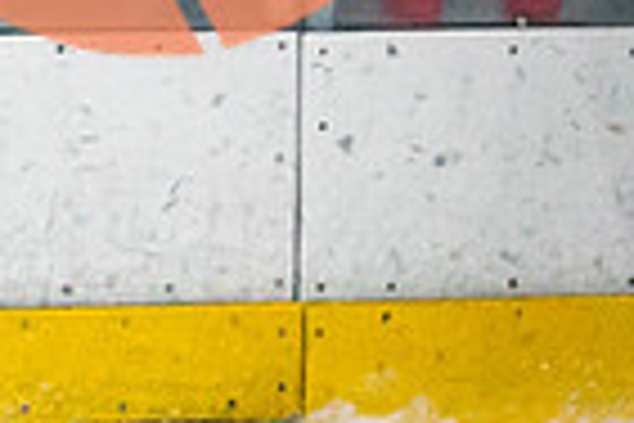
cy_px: -221
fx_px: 25851
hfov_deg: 1.4
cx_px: 1329
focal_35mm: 1468
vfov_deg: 0.9
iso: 3200
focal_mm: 200
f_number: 2.8
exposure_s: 1/1250
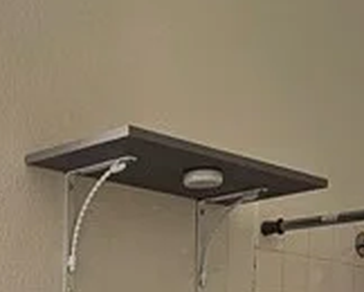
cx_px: 45
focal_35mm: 80
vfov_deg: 16.6
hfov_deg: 23.3
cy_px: 499
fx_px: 863
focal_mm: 2.2
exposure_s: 1/60
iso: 80
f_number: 2.2
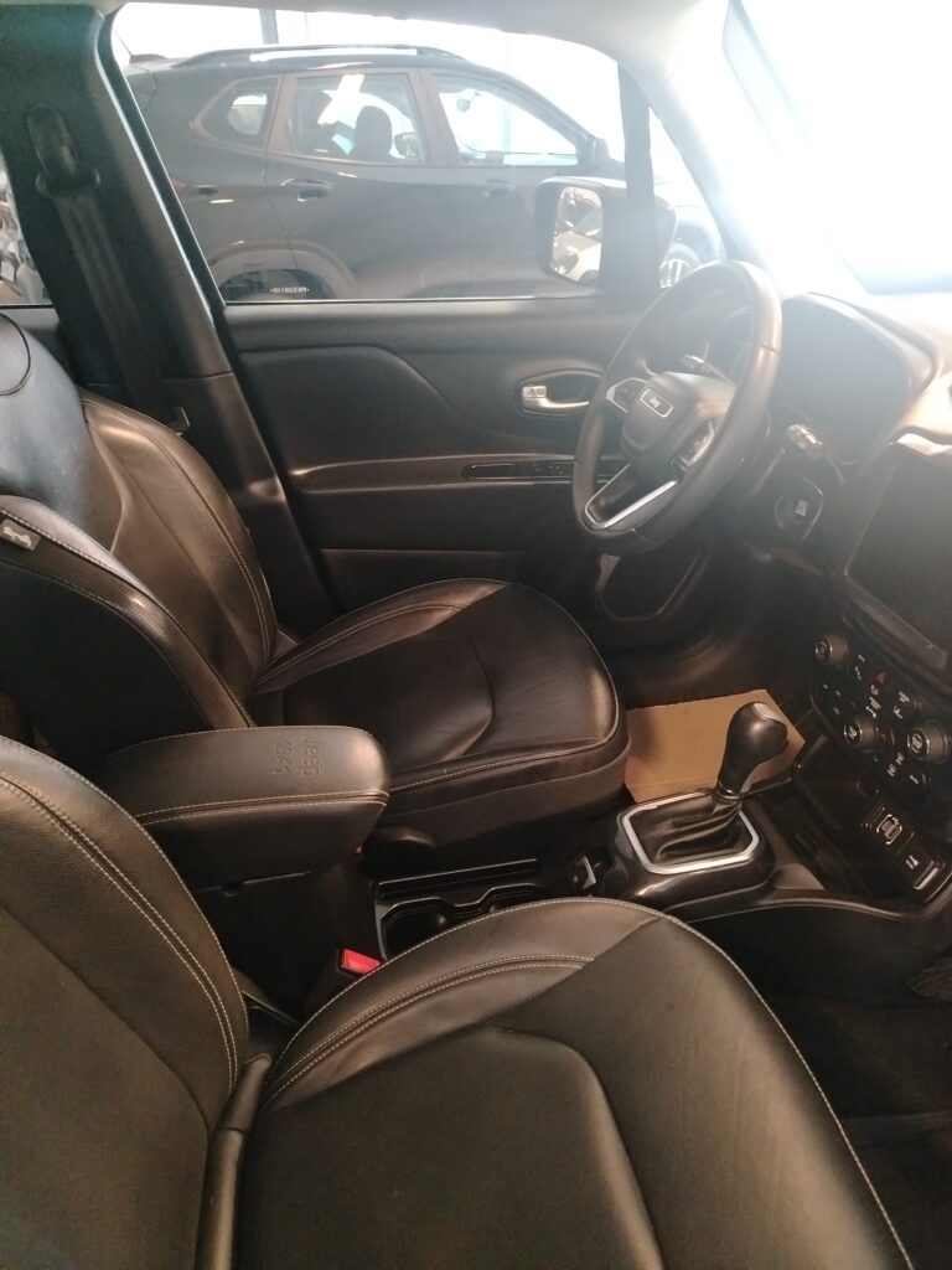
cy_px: 635
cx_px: 476
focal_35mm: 24
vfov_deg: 71.6
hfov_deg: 56.8
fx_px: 880
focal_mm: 5.25
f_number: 1.75
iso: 5669
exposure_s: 1/16.7
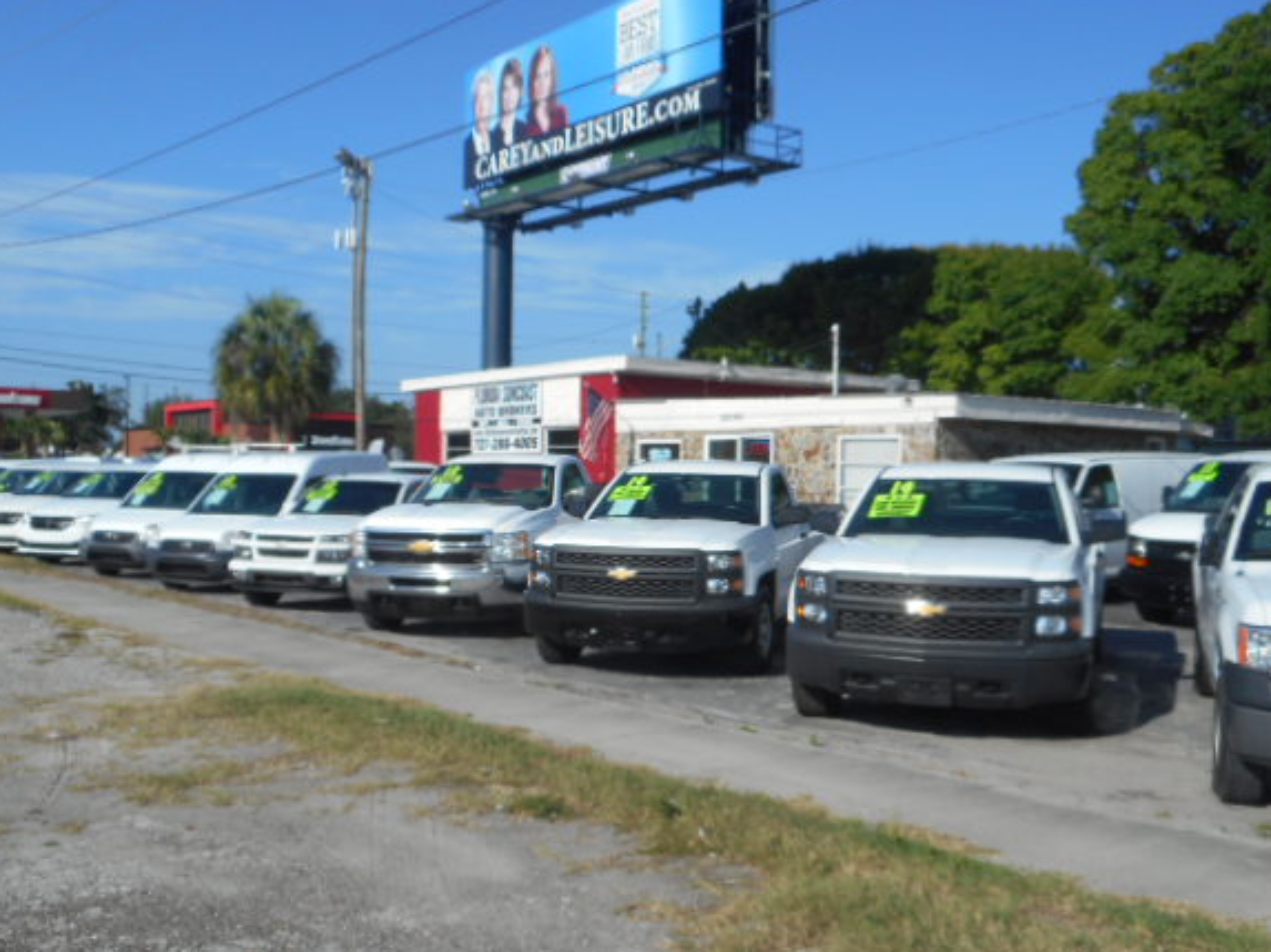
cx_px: 663
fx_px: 1394
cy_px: 521
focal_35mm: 38
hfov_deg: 49.0
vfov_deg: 37.6
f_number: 4.2
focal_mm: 6
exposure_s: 1/800
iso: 80
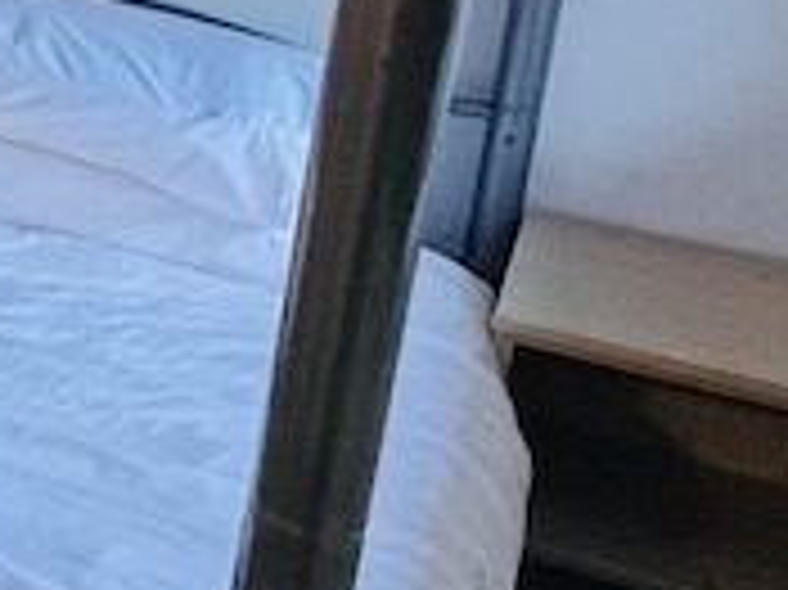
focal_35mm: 76
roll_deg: -0.1
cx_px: -1139
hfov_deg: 14.7
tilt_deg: -13.2
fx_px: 1729
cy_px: -99
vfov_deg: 18.4
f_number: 1.8
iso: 320
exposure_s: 1/50
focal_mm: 1.57
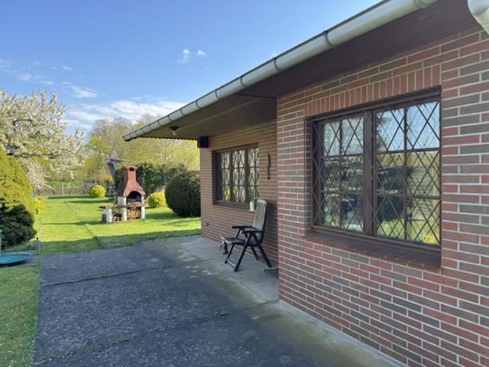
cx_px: 244
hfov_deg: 71.6
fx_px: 339
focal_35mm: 24
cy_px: 184
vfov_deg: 56.8
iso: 80
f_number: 1.78
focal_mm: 6.76
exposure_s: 1/1059
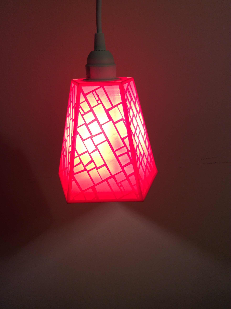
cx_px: 116
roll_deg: +2.2
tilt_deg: -21.9
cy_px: 154
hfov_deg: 44.1
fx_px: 285
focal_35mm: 32
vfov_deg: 56.9
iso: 40
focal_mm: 3.3
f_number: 2.4
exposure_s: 1/40
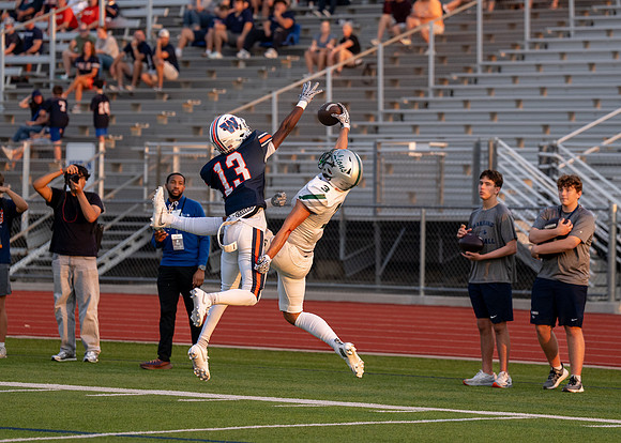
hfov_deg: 9.9
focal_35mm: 204
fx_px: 3597
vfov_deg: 7.0
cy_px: 182
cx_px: 334
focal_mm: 143
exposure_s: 1/2500
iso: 640
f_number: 2.8
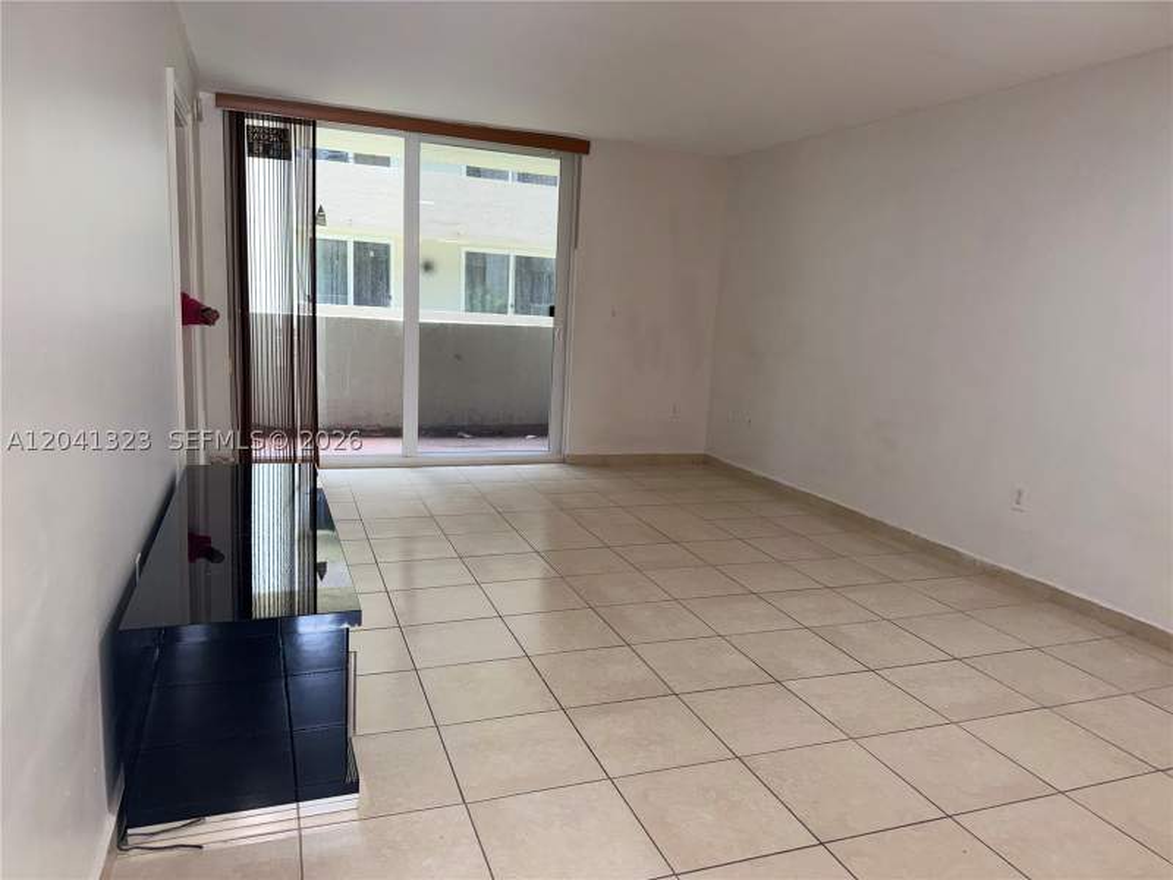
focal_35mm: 24
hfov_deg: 71.6
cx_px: 586
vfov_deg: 56.8
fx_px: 813
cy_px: 440
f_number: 1.78
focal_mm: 6.76
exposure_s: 1/120
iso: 125
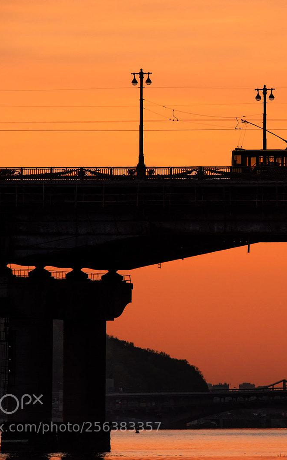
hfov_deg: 2.8
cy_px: 230
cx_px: 281
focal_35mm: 475
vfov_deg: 4.4
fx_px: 5948
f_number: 7.1
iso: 400
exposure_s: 1/1000
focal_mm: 310
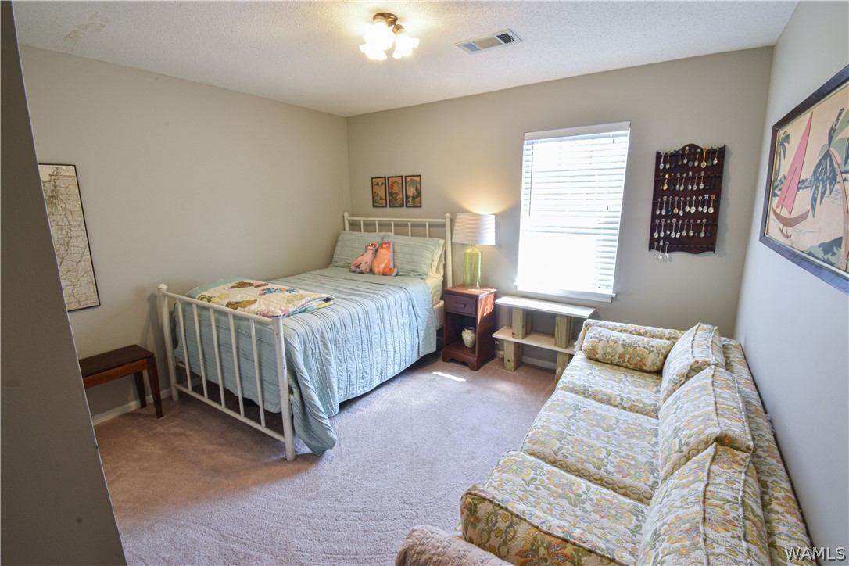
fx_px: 354
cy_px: 283
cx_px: 424
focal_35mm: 15
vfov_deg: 77.3
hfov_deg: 100.4
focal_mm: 10
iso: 100
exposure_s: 2
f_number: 22
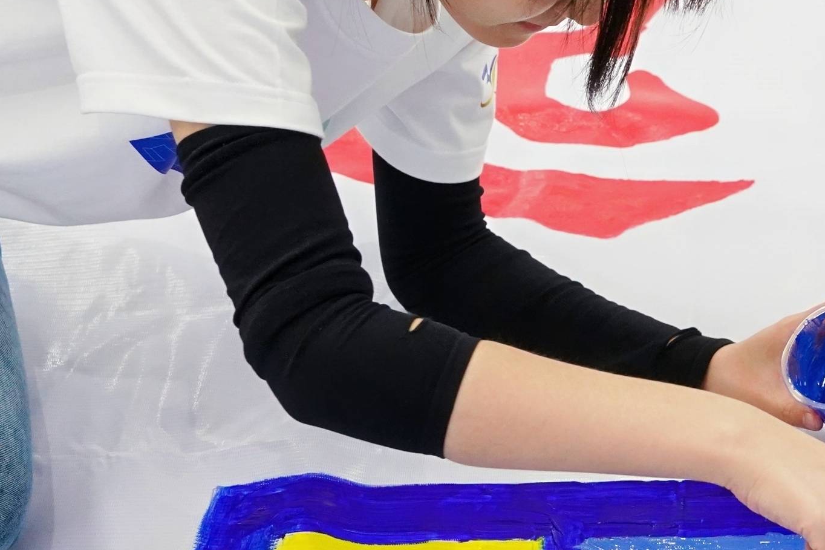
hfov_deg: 14.8
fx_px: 3093
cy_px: 227
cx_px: 907
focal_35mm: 135
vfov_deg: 10.2
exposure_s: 1/250
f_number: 5.6
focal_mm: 45
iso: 3200
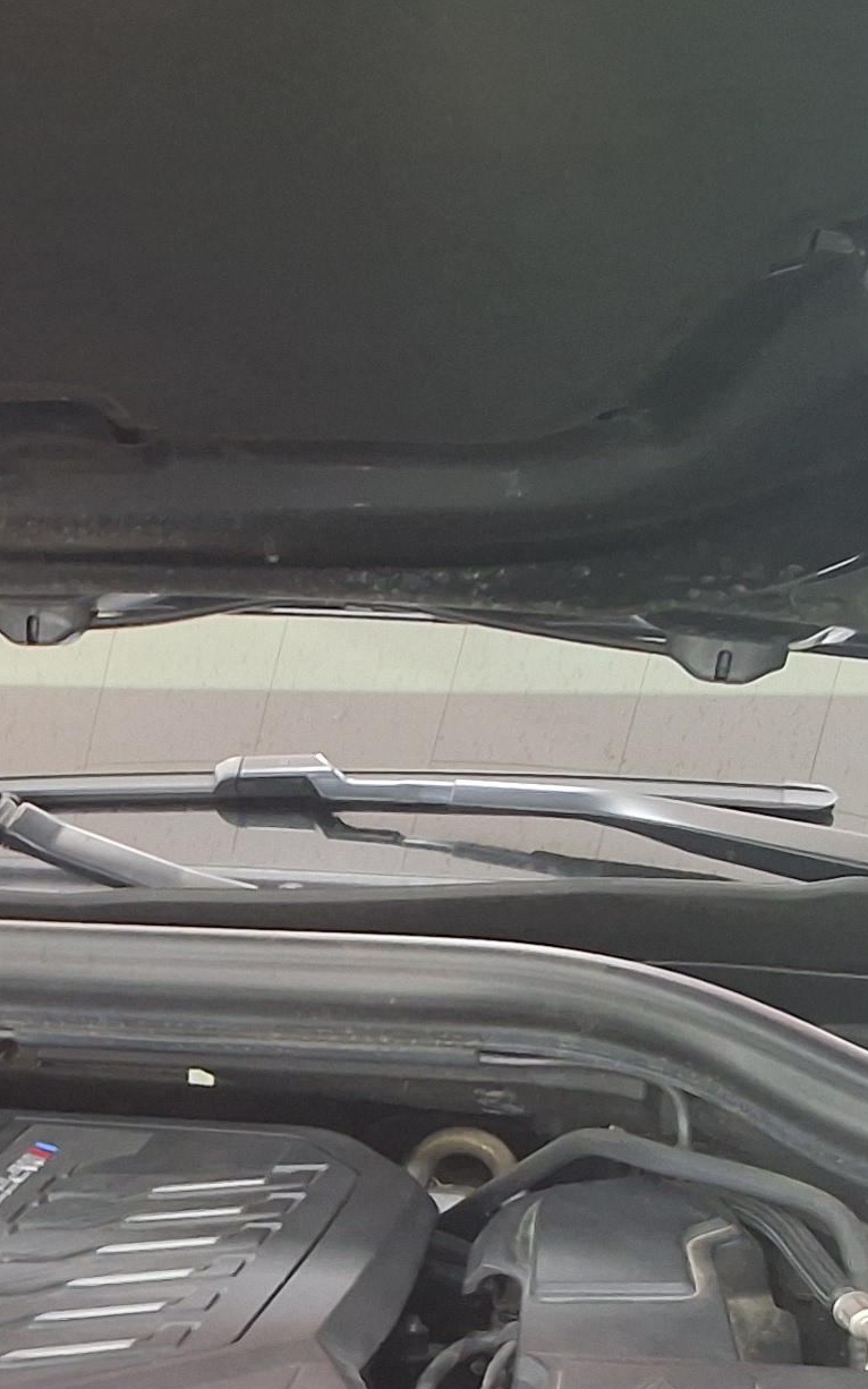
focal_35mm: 79
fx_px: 2991
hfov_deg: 15.9
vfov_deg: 25.3
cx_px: -171
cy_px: 1277
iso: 80
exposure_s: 1/40
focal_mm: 2.91
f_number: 1.9
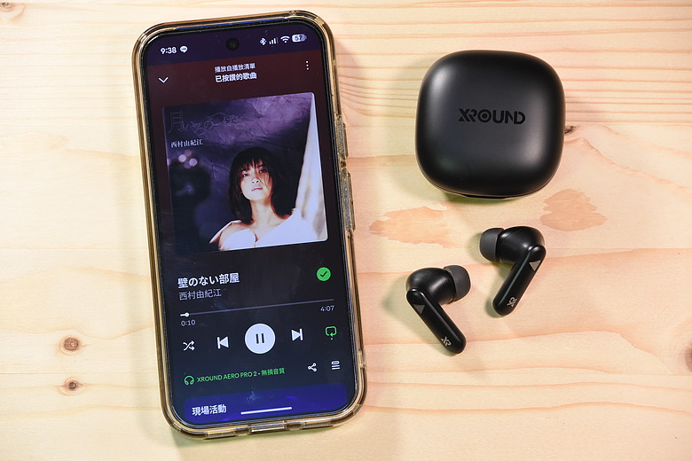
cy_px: 230
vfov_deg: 7.9
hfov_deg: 11.8
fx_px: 3344
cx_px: 346
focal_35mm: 174
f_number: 7.1
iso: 1250
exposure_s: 1/100
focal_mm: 116
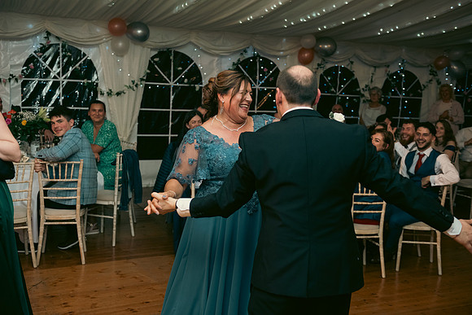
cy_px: 158
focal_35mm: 42
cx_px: 236
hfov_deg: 46.4
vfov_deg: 31.9
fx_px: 551
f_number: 3.5
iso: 800
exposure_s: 1/160
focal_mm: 42
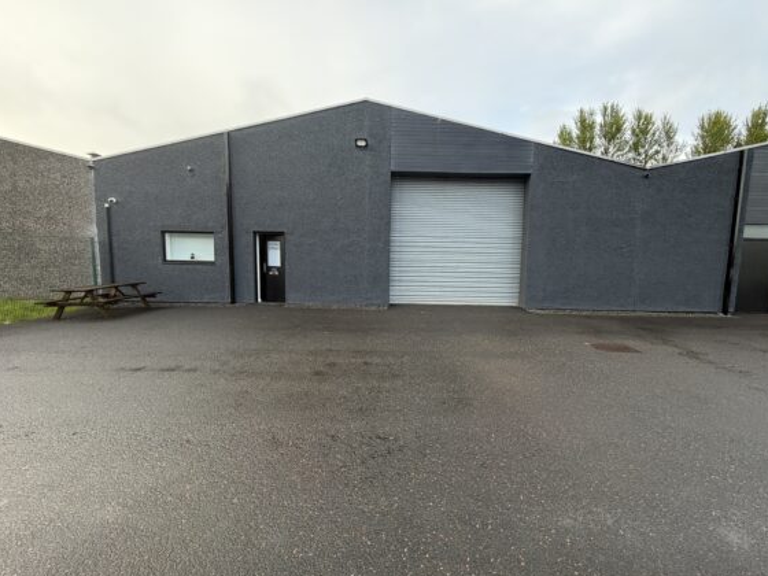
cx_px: 405
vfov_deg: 81.7
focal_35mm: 15
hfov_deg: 98.1
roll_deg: -1.3
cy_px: 287
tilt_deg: -4.3
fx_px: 333
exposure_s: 1/179
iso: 40
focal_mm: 2.22
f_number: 2.2
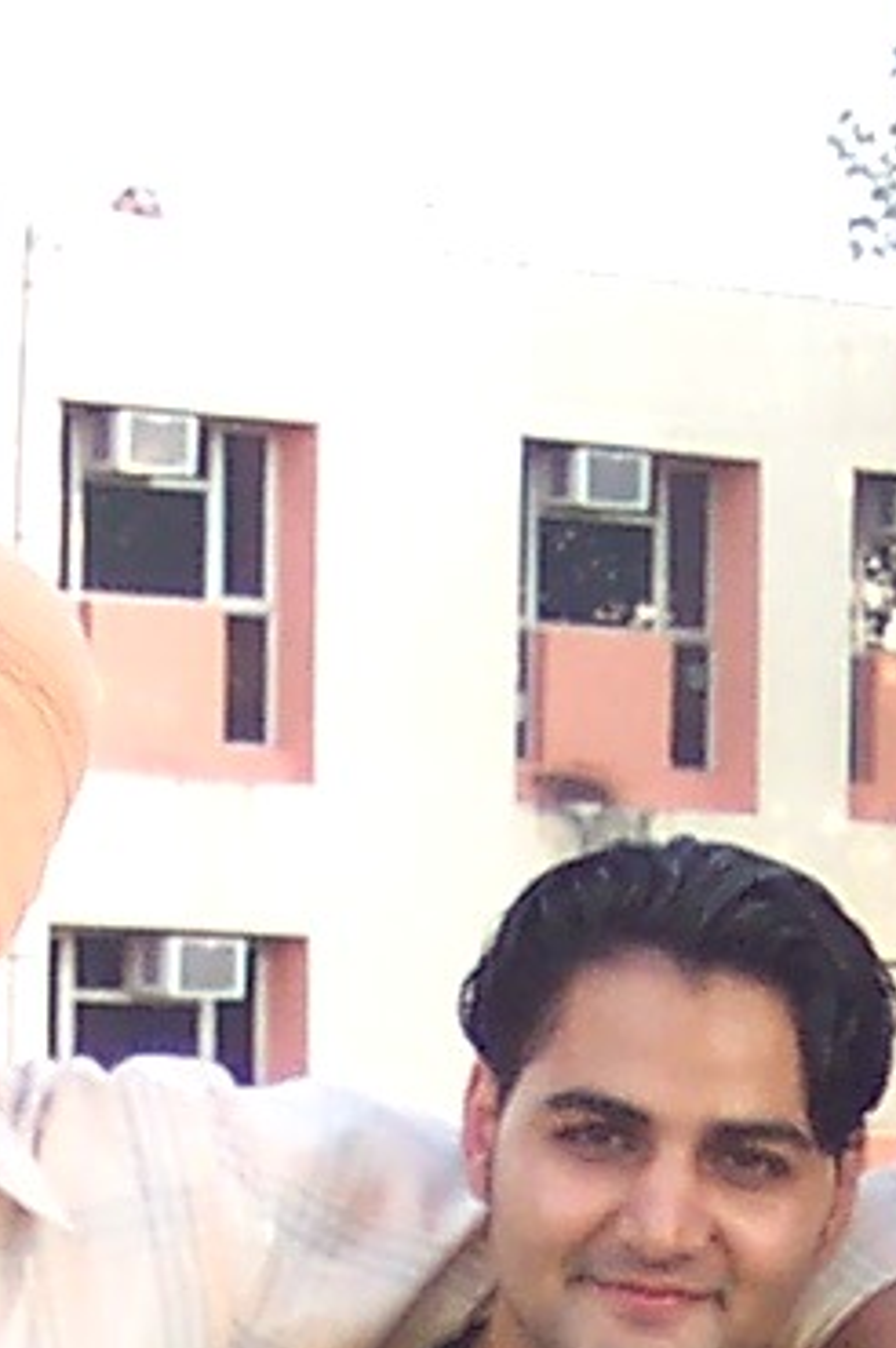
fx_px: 8303
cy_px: 2193
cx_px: 1435
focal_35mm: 222
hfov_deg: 6.1
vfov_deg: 9.0
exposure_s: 1/250
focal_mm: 8
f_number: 2.8
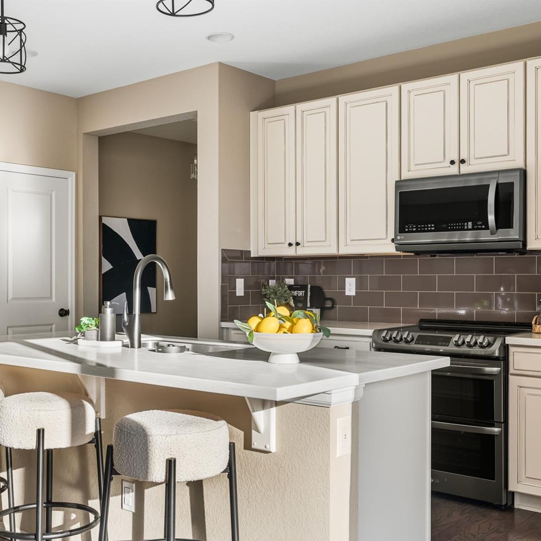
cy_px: 275
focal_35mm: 40
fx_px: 701
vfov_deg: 42.2
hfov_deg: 42.0
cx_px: 222
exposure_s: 1/20
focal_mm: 30.5
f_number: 8
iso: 125
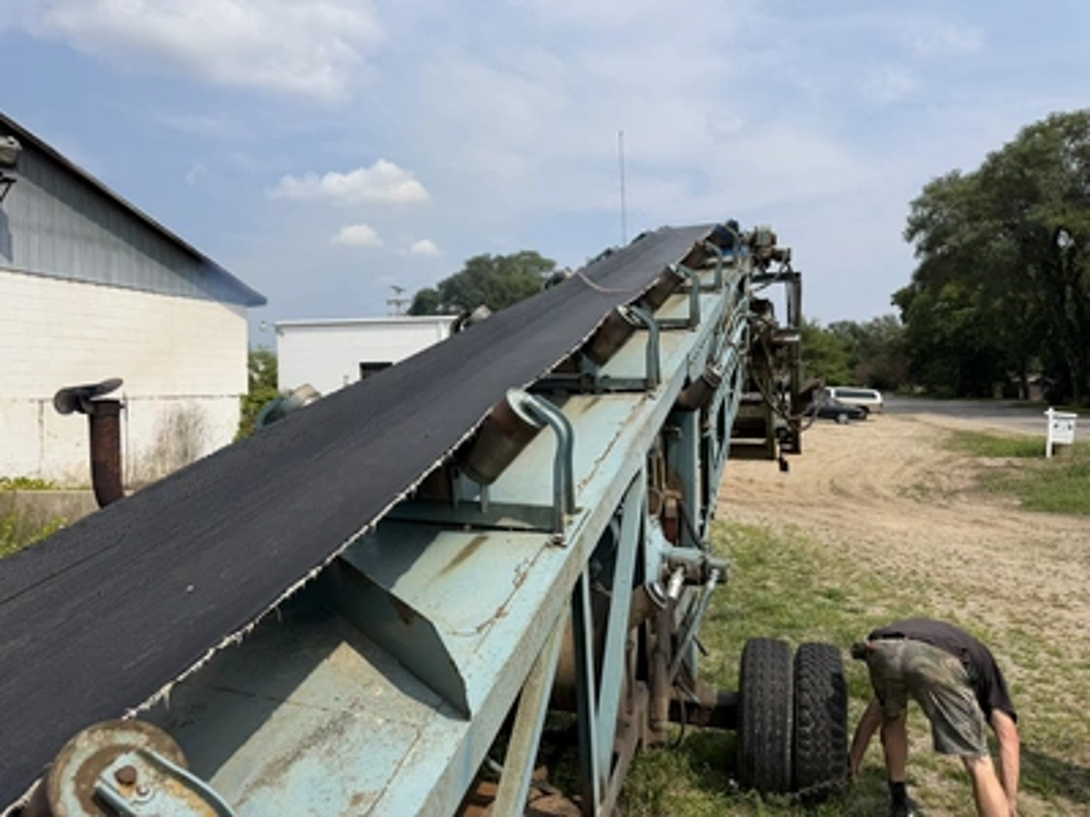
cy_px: 408
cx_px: 545
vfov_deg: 56.8
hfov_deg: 71.6
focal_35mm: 24
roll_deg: -0.8
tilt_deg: +1.1
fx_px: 756
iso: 80
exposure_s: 1/6711
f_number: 1.78
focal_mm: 6.76
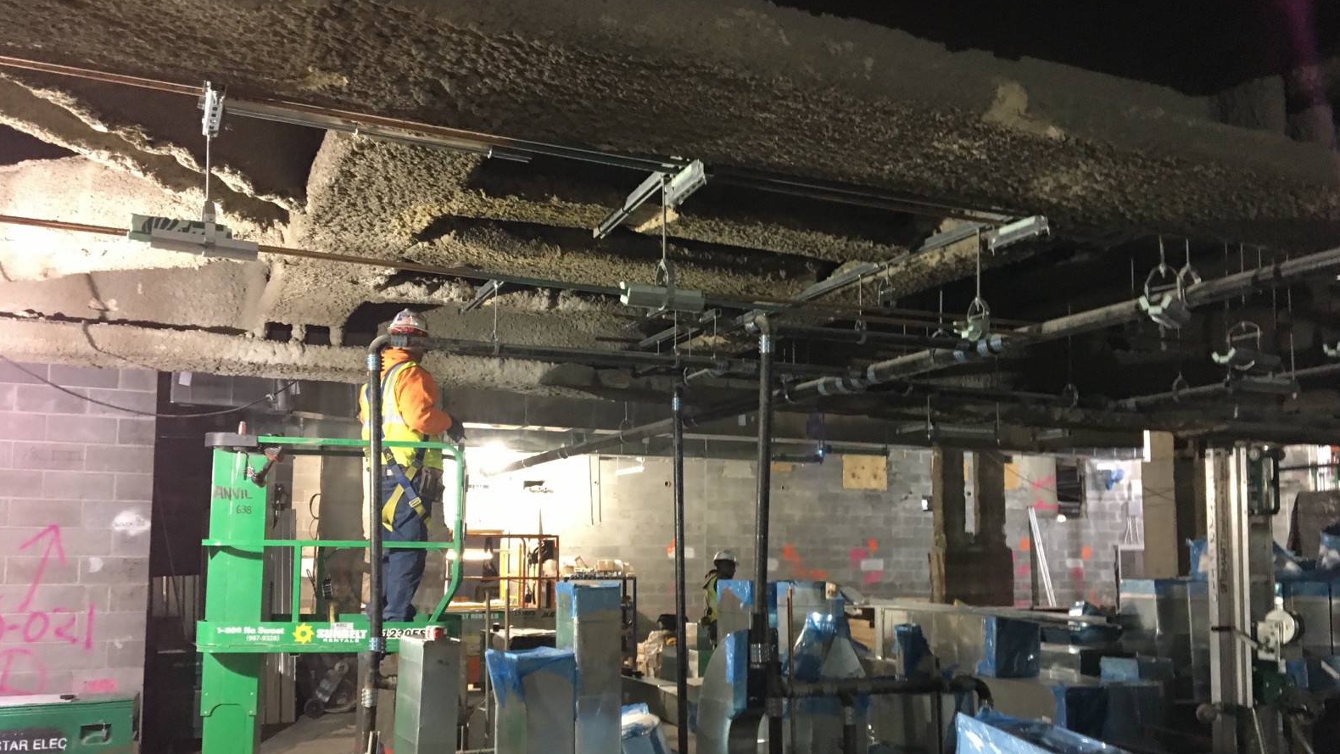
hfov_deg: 61.0
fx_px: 1137
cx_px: 670
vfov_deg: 36.5
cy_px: 459
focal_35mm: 32
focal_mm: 4.15
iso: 200
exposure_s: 1/24
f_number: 2.2
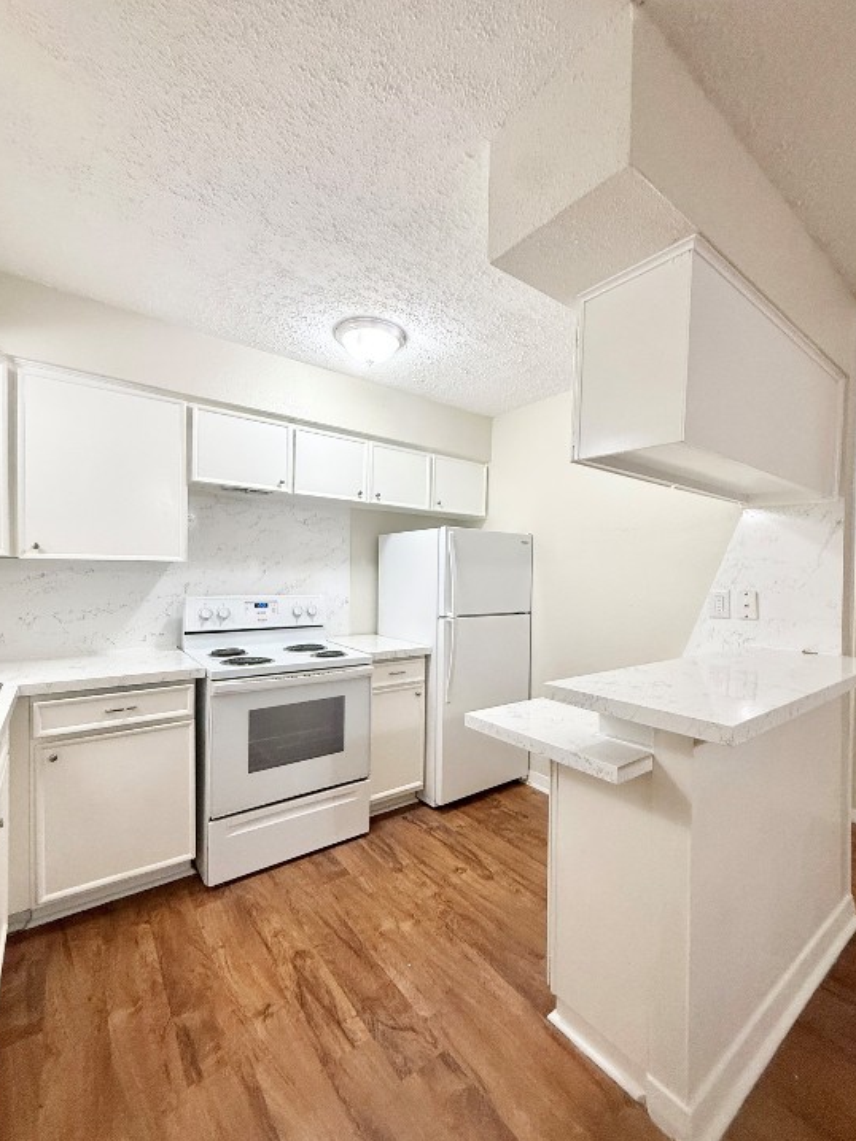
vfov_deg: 98.2
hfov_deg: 81.8
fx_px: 494
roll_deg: -1.0
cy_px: 581
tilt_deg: -3.7
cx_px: 438
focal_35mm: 15
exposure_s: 1/120
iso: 200
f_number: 2.2
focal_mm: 2.22
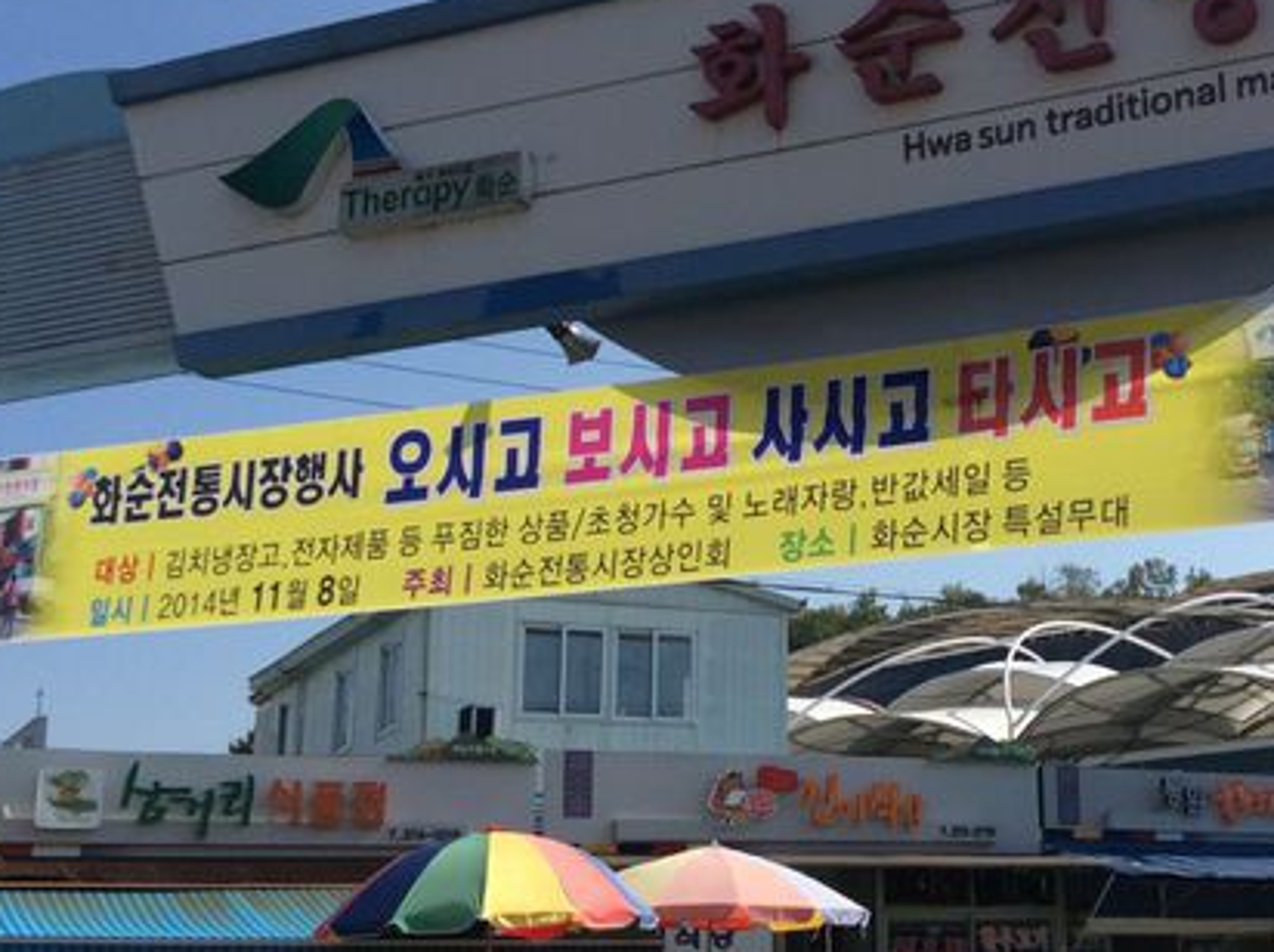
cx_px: 889
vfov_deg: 26.0
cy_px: 464
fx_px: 2059
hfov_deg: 33.9
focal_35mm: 56
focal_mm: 3.3
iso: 32
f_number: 2.4
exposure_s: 1/1845
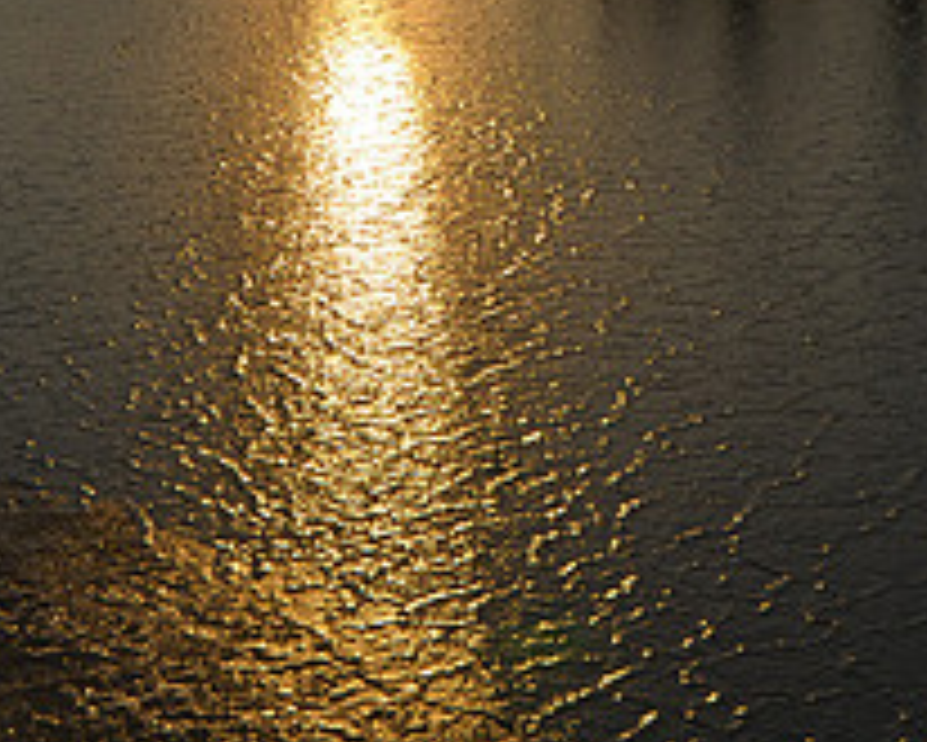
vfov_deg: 16.1
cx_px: 432
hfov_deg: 20.2
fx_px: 2608
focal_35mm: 95
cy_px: 112
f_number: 10
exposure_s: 1/500
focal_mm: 24
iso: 100
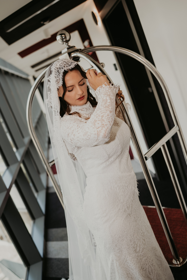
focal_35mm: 35
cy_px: 140
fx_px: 273
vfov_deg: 54.4
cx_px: 94
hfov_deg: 37.9
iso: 160
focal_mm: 35
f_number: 2.2
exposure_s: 1/160
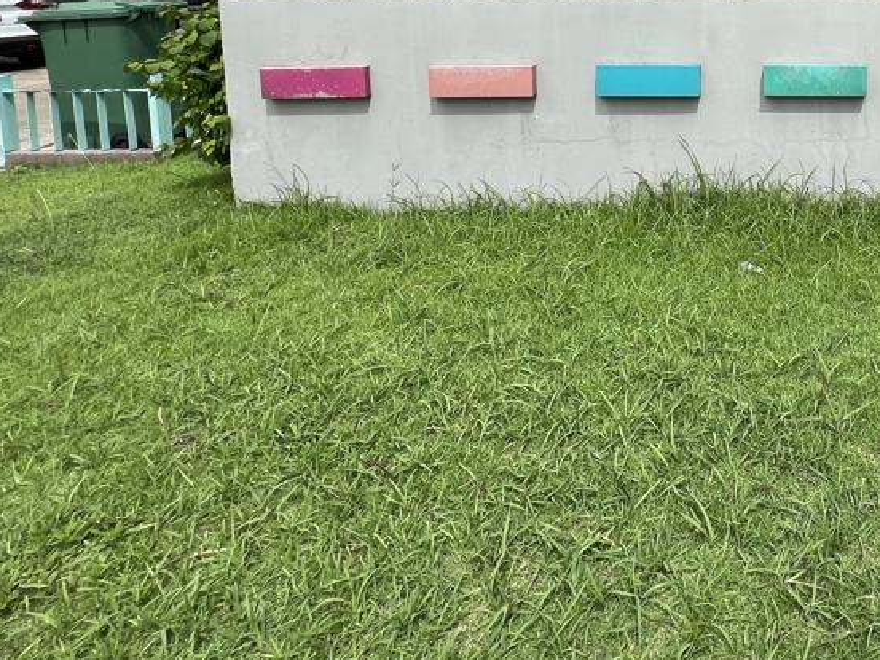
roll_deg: +0.2
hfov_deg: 55.7
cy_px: 14
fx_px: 686
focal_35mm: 27
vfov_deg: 44.4
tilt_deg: -4.5
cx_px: 807
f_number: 1.8
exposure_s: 1/1220
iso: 32
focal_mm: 1.57
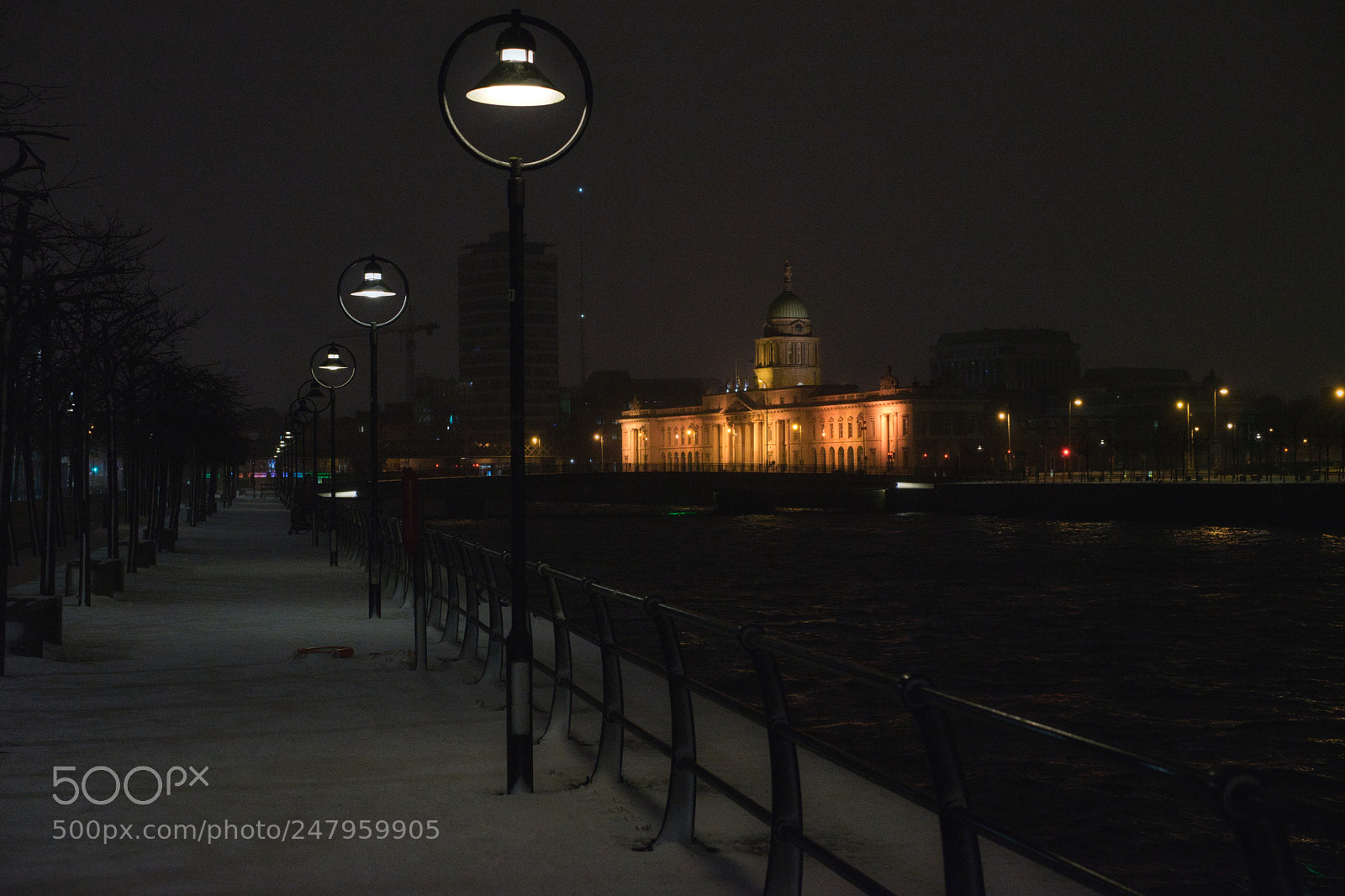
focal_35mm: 55
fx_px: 2054
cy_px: 448
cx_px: 672
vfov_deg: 24.6
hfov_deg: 36.3
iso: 6400
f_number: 6.3
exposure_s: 1/80
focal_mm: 55
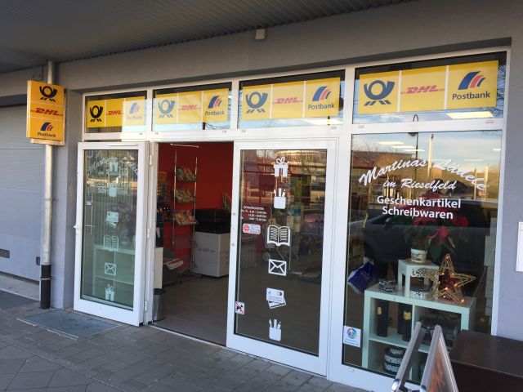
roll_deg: -2.3
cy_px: 196
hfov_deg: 61.7
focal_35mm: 29
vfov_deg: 48.2
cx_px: 262
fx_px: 438
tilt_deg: -2.4
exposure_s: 1/127
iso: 32
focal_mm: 4.15
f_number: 2.2
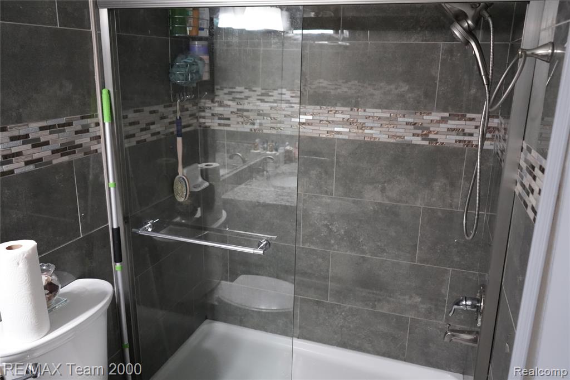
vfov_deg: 46.4
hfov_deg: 65.5
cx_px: 285
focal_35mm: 28
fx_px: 443
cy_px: 190
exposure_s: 1/160
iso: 5000
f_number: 3.5
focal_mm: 28
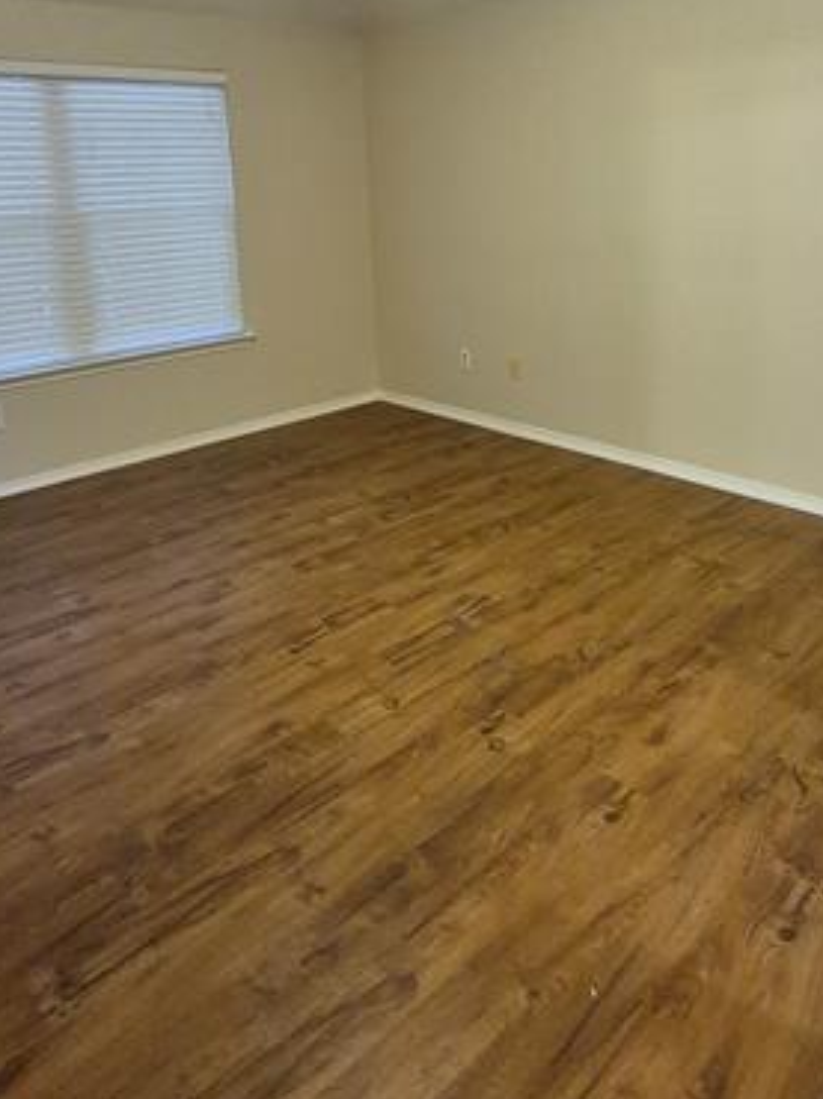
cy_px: 353
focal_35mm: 27
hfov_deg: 50.3
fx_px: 857
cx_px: 553
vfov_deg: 63.5
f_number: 2.2
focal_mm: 1.74
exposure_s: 1/60
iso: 1250
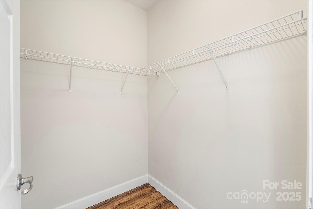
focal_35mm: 16
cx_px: 156
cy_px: 104
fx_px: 139
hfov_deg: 96.7
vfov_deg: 73.7
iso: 800
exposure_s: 1/5
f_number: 7.1
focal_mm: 16
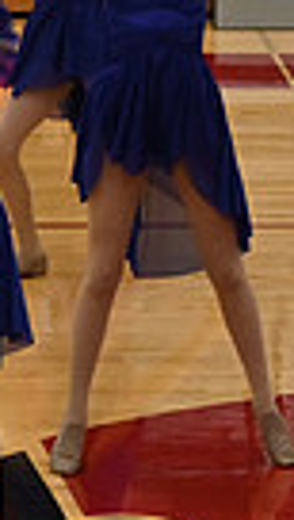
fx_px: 6454
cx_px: 981
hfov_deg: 2.6
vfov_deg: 4.6
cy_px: 90
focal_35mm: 468
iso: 5000
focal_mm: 70
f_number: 4
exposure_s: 1/400
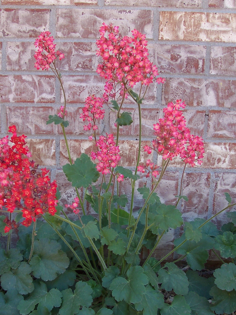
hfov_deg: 27.0
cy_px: 178
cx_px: 102
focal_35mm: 54
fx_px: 491
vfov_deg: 35.5
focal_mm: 7
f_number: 3
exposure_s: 1/180
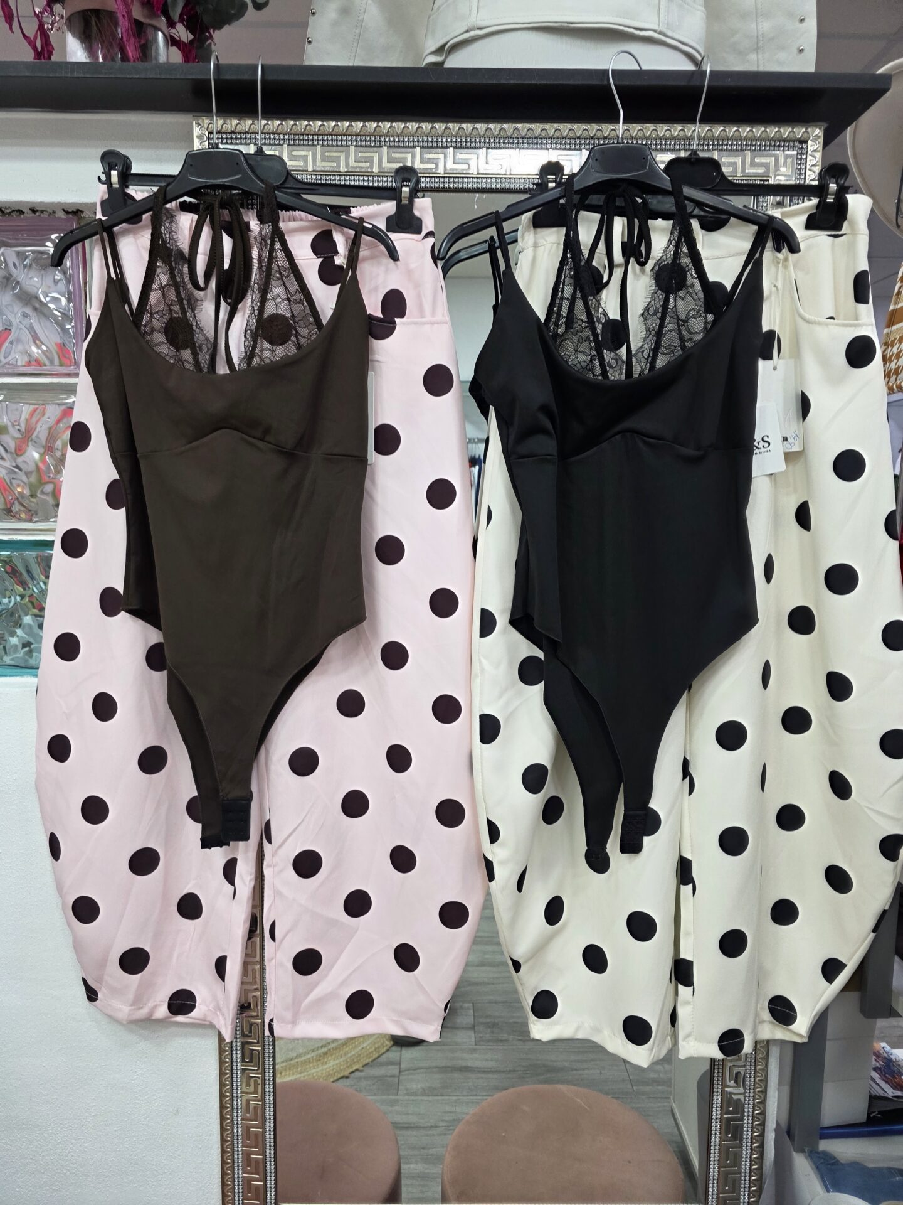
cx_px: 452
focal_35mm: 23
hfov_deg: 58.9
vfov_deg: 73.9
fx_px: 800
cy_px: 602
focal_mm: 6.3
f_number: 1.7
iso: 125
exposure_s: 1/100
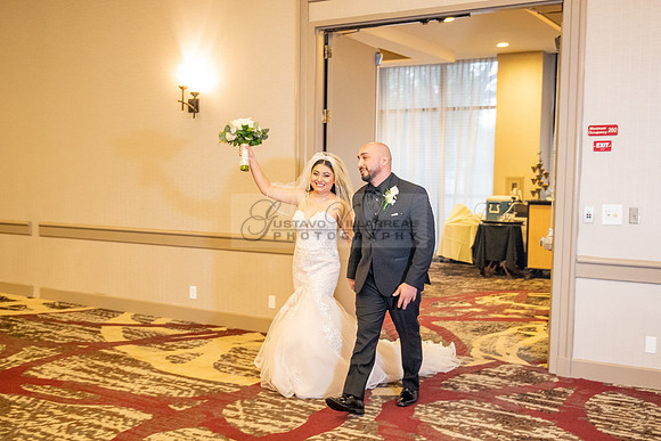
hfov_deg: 45.1
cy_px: 246
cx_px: 328
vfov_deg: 30.9
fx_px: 796
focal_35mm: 43
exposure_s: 1/80
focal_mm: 31
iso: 1600
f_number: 2.8
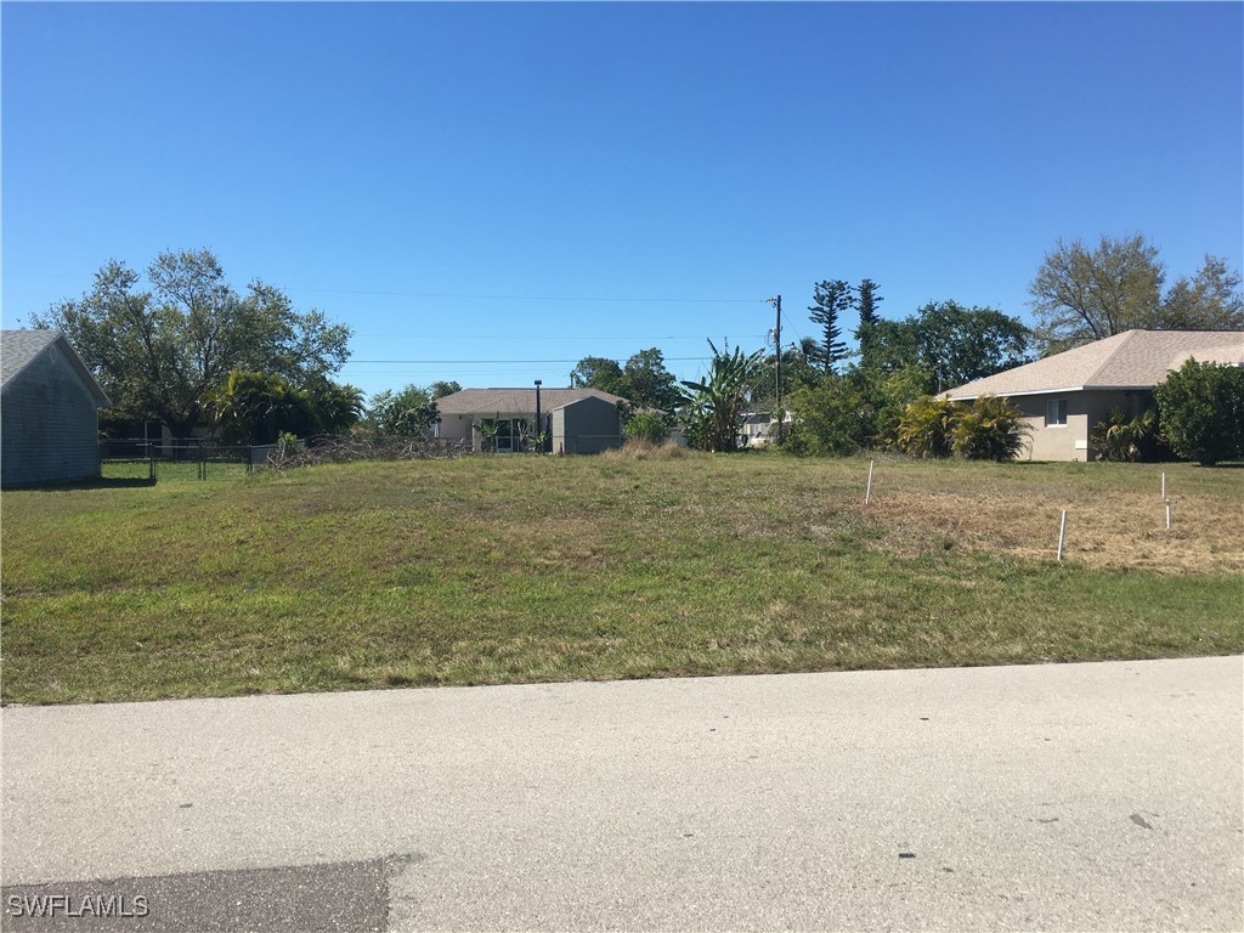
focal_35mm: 29
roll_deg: +0.5
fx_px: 1042
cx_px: 622
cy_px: 466
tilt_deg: -2.1
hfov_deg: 61.7
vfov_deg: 48.2
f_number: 2.2
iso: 25
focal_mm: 4.15
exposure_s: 1/1637
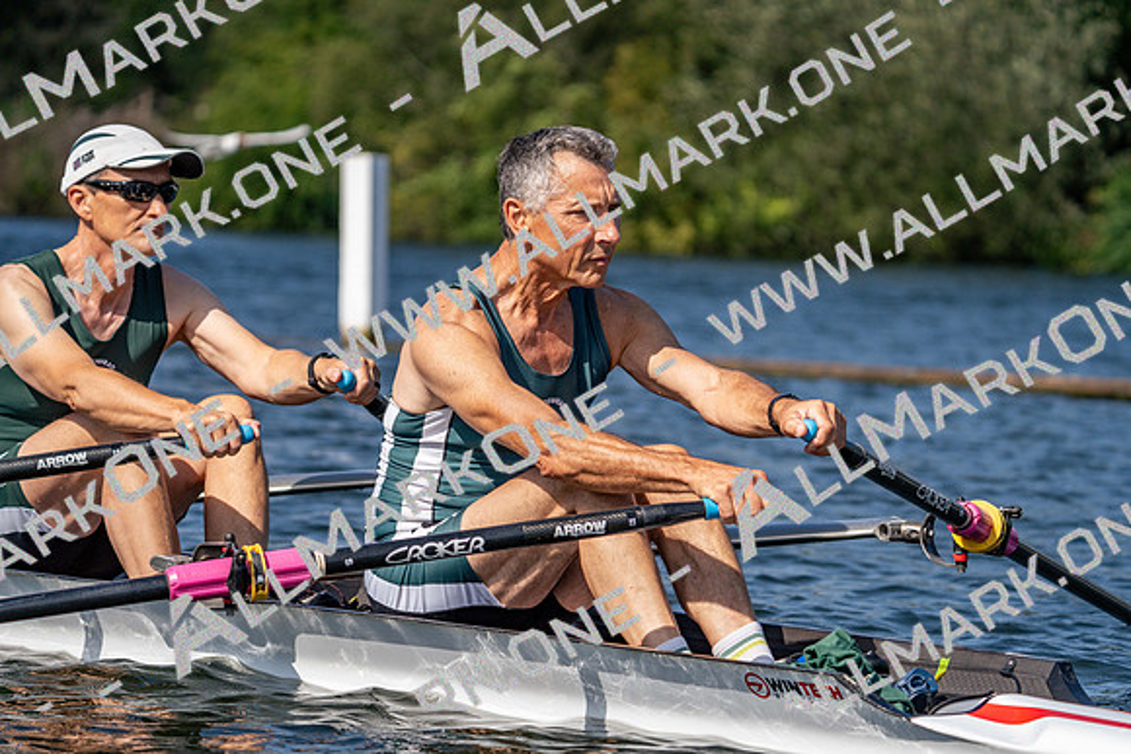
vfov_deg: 6.9
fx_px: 6285
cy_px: 377
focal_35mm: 200
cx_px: 566
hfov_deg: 10.3
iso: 200
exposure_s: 1/2000
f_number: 5.6
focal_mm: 200
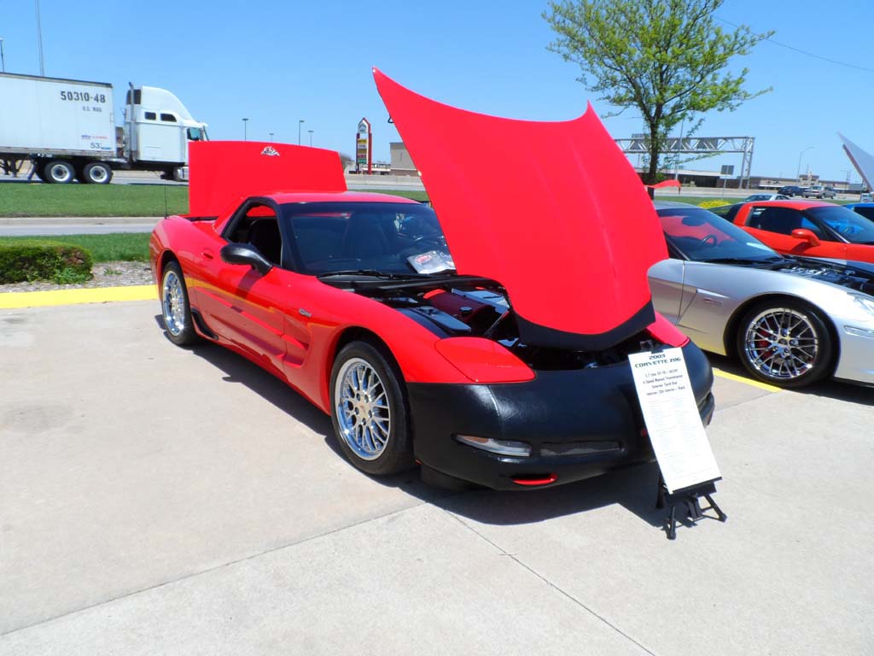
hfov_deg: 71.6
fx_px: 606
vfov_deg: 56.8
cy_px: 328
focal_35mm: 24
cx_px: 437
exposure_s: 1/500
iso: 80
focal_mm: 4
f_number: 4.5
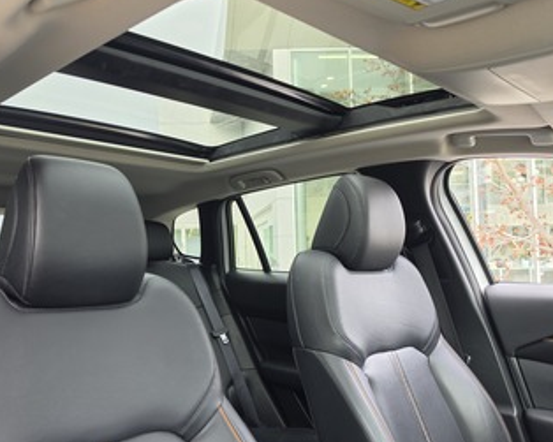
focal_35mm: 30
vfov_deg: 48.3
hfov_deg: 58.0
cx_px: 206
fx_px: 491
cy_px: 253
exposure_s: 1/180
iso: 50
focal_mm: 6.5
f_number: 1.4
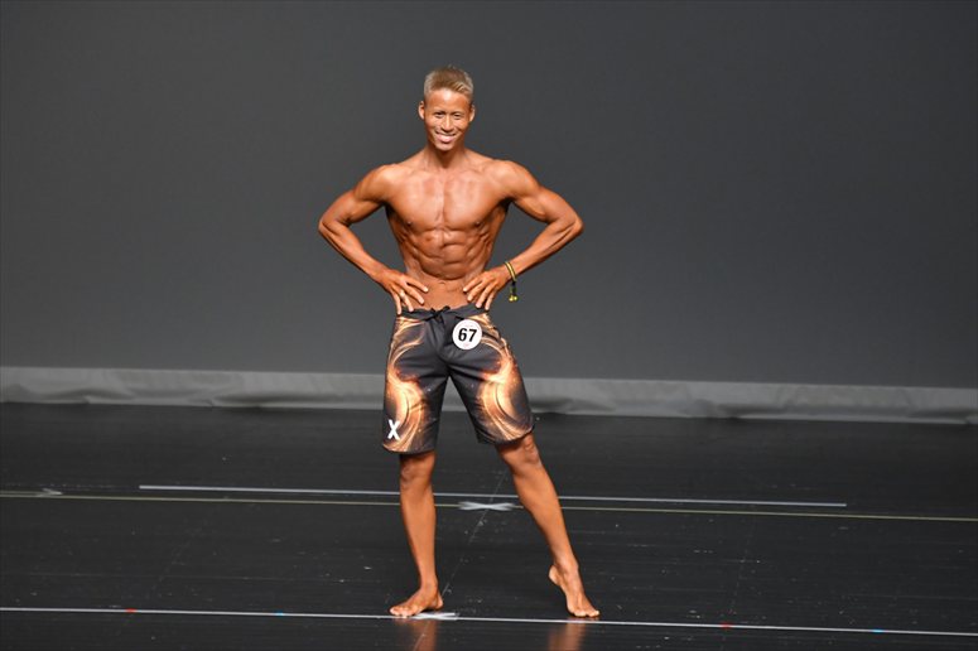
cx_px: 489
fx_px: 8553
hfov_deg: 6.5
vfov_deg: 4.4
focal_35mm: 315
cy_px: 326
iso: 2500
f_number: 5.6
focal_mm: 210
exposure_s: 1/400
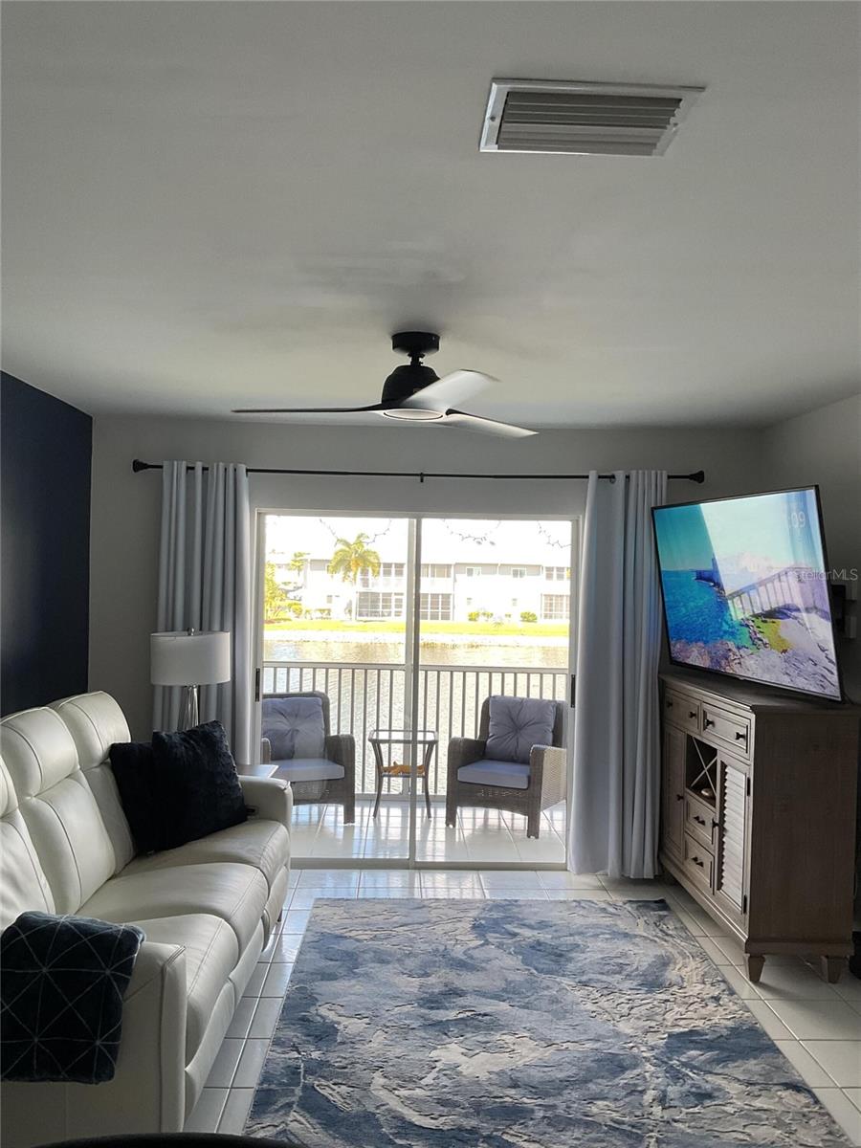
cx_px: 430
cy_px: 574
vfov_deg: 61.7
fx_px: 962
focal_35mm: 29
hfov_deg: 48.2
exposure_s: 1/120
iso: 50
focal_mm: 3
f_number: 1.8
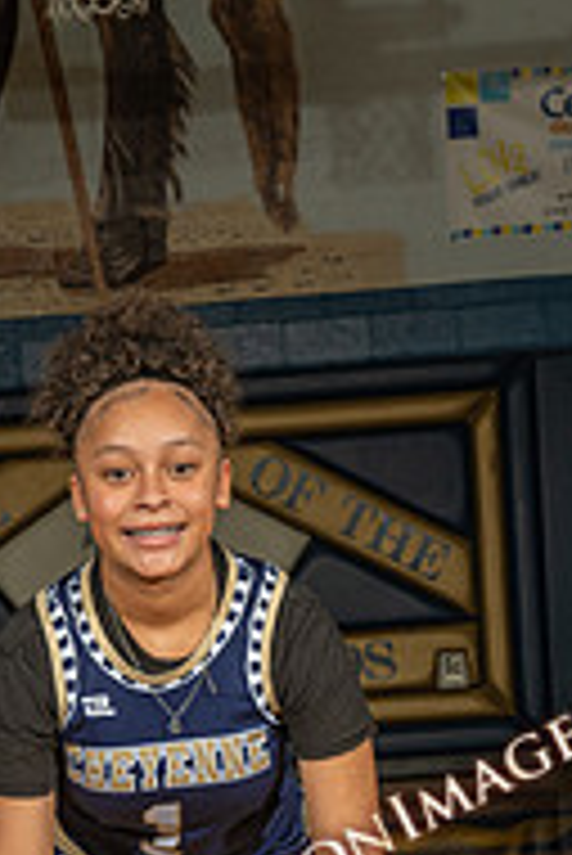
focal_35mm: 104
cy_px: 900
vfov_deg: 19.0
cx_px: 131
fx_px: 2474
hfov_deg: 13.1
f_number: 7.1
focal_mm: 44
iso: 160
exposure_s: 1/200
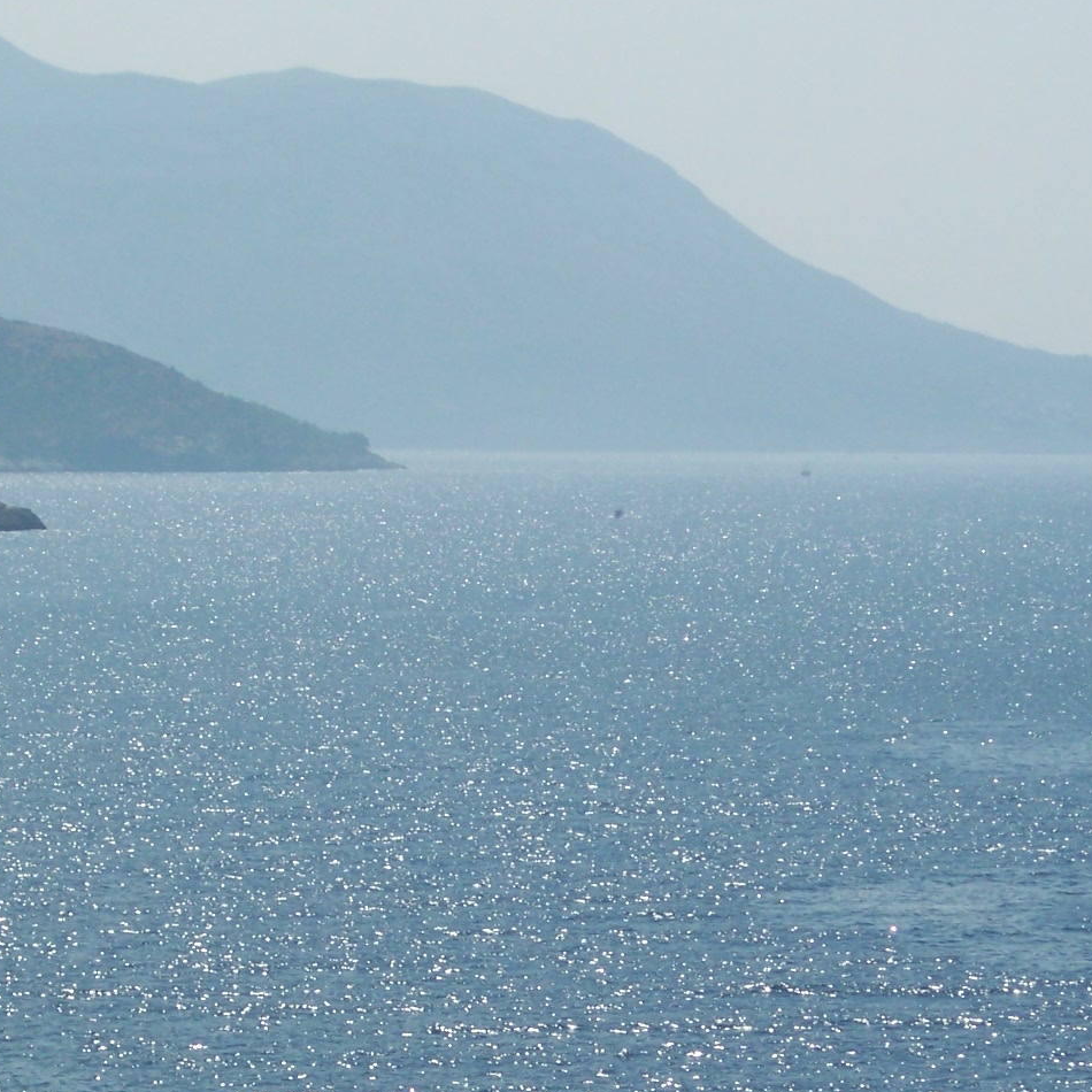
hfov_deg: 7.8
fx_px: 7959
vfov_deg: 7.8
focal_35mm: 223
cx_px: 243
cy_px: 1117
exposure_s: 1/750
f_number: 6.7
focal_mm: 24
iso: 100
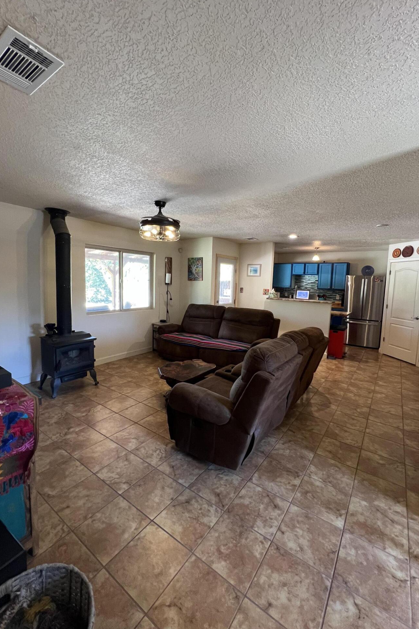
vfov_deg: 104.2
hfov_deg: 81.2
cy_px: 306
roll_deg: -1.6
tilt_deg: -4.6
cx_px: 215
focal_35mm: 14
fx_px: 244
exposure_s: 1/60
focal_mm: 1.57
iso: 400
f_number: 1.8
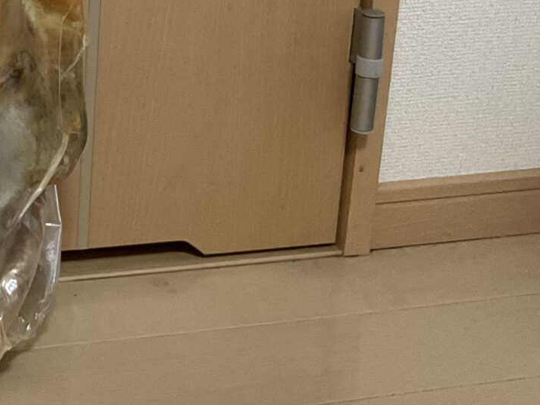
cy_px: -108
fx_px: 1295
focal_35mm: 83
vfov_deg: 16.8
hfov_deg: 21.6
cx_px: -137
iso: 200
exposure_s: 1/60
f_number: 1.8
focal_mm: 3
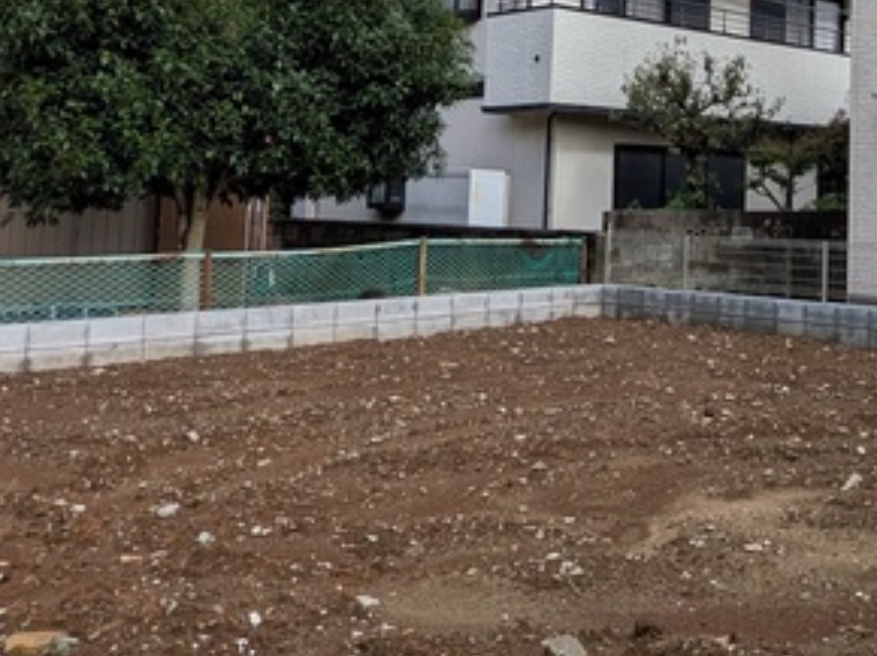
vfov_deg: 30.4
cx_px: 880
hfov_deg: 36.9
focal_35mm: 46
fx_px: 1164
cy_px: 94
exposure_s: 1/1965
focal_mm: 1.83
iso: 50
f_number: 2.2
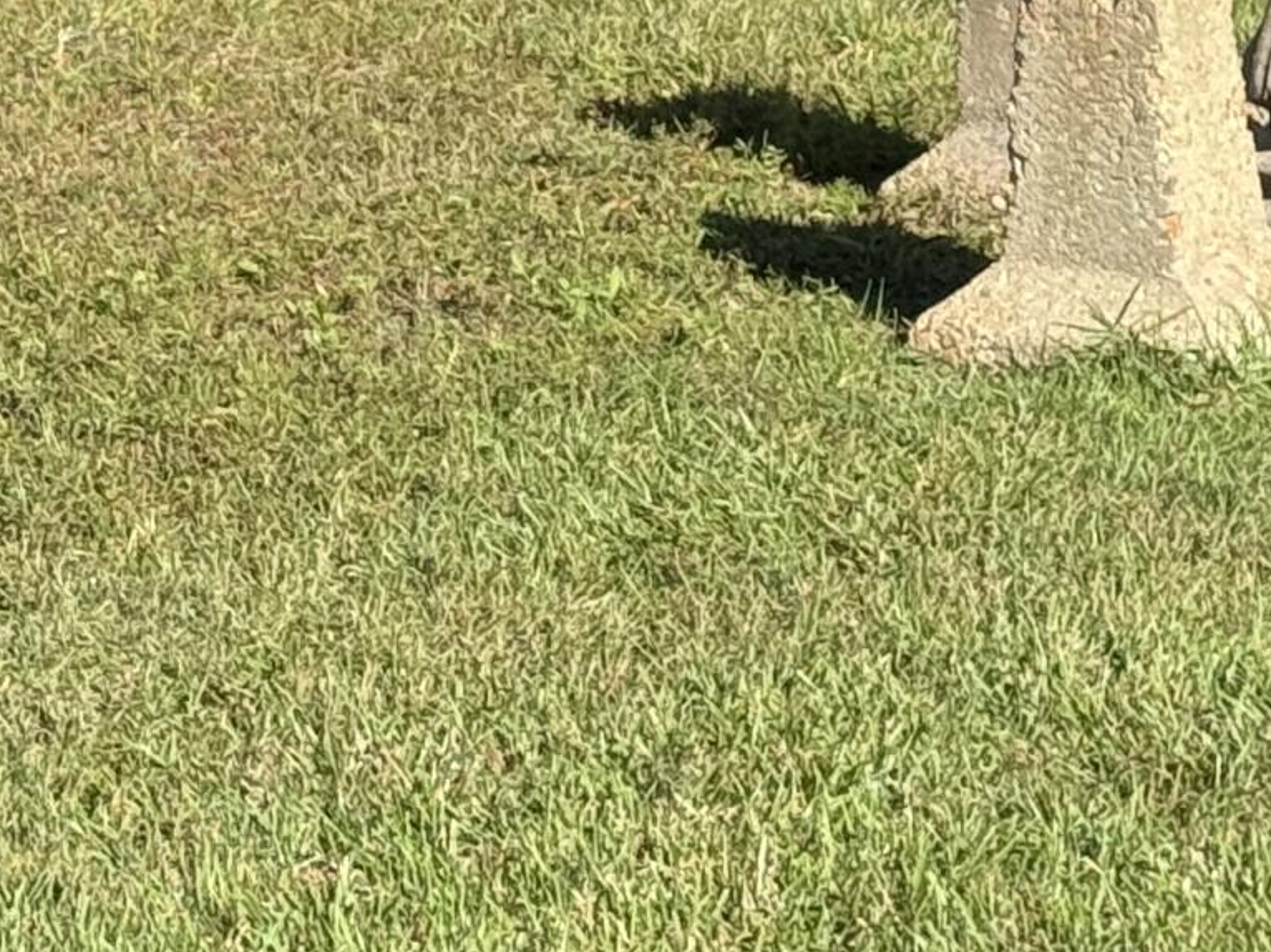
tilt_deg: -3.6
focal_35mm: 188
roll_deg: +1.8
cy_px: -803
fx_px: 6901
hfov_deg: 10.5
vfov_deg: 7.6
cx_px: 806
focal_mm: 6.76
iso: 64
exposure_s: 1/2415
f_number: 1.78
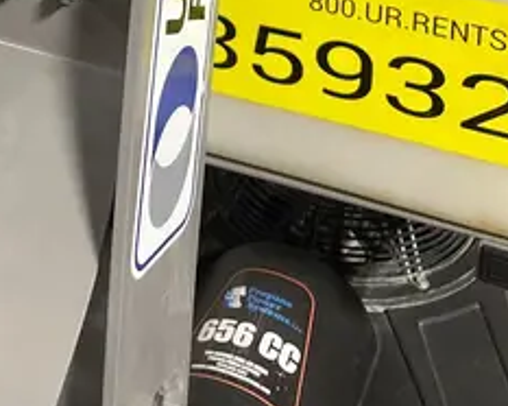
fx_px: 1202
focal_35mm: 80
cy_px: -307
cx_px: 28
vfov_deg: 16.3
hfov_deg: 23.1
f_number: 1.6
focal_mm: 5.1
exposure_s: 1/60
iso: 100
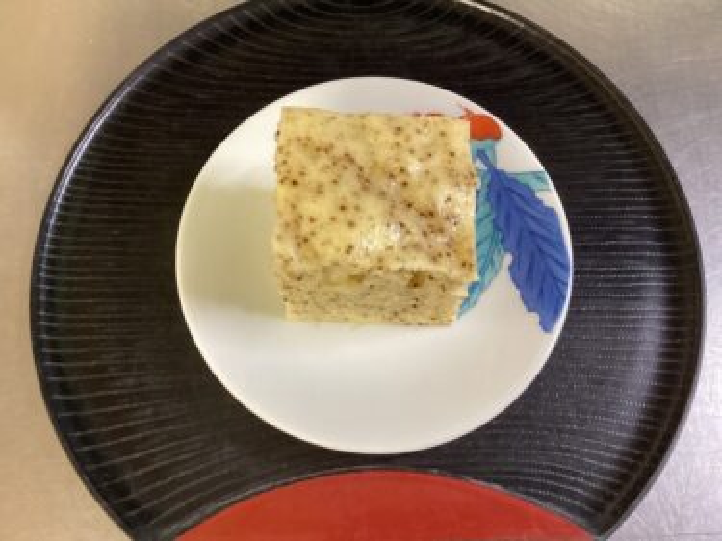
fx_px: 646
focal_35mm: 31
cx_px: 361
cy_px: 270
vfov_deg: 45.4
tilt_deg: -74.0
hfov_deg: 58.4
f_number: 2.4
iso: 320
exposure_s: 1/60
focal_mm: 3.3
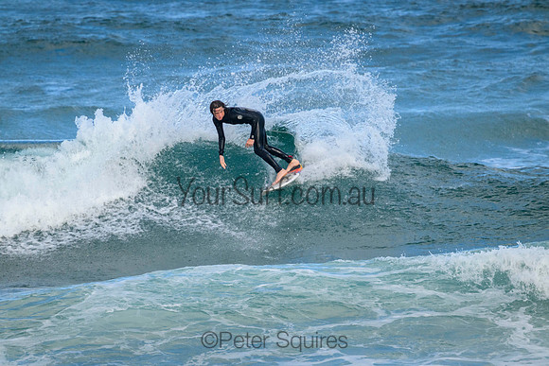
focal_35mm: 800
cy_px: 183
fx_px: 12202
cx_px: 274
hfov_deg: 2.6
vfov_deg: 1.7
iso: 2000
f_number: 11
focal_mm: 800
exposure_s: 1/1600
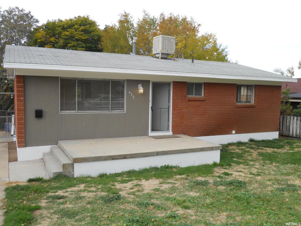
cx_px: 150
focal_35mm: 32
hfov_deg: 56.8
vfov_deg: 44.2
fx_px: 278
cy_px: 113
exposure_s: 1/250
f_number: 2.8
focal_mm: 5.7
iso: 80
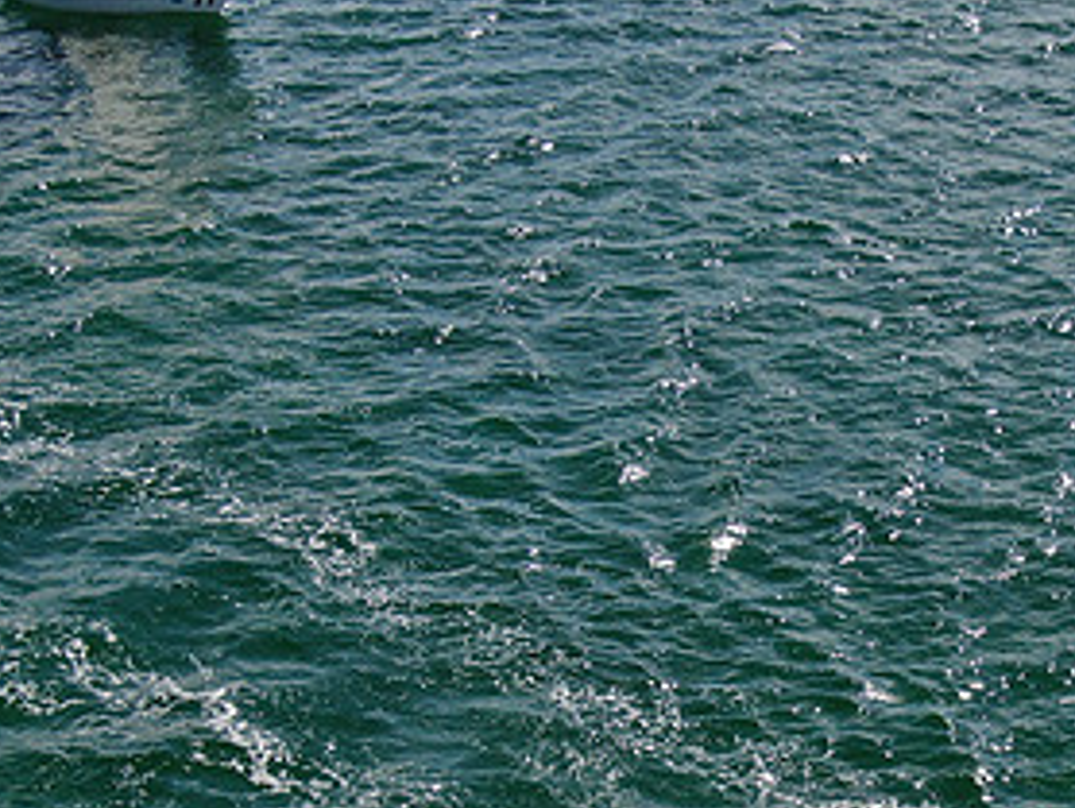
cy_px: 740
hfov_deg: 19.0
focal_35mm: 100
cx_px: 1090
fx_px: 3108
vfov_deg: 14.6
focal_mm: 8.6
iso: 100
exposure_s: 1/1000
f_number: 3.8
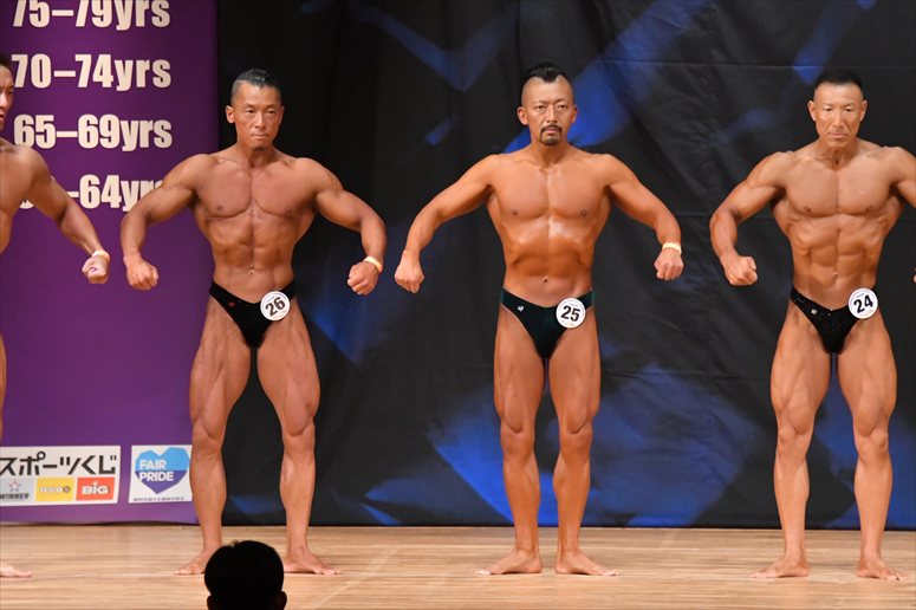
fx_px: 6867
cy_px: 305
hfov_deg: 7.6
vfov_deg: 5.1
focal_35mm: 270
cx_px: 458
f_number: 5.6
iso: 6400
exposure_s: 1/400
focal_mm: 180
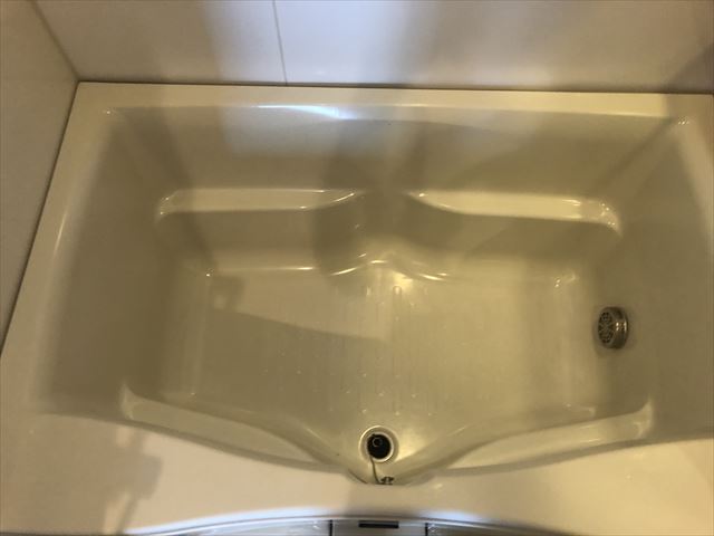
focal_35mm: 28
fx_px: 578
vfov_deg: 49.7
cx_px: 357
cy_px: 268
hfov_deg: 63.4
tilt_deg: -63.9
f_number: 1.8
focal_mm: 3.99
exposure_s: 1/17
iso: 80
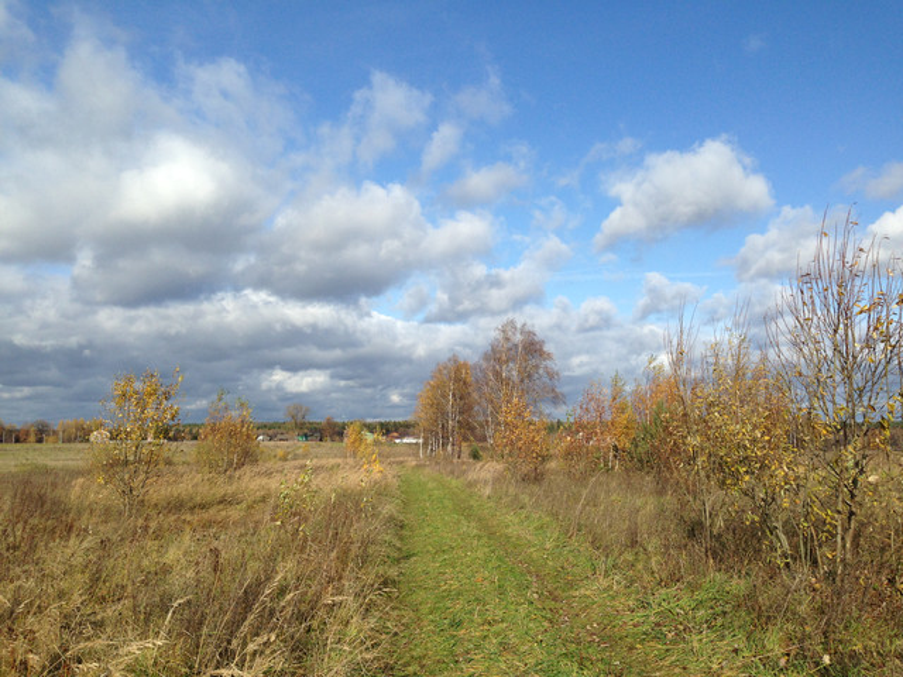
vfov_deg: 42.9
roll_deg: +0.9
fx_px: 861
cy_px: 338
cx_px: 452
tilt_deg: +5.2
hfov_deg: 55.4
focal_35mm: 33
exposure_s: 1/2169
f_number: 2.4
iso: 50
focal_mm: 4.12
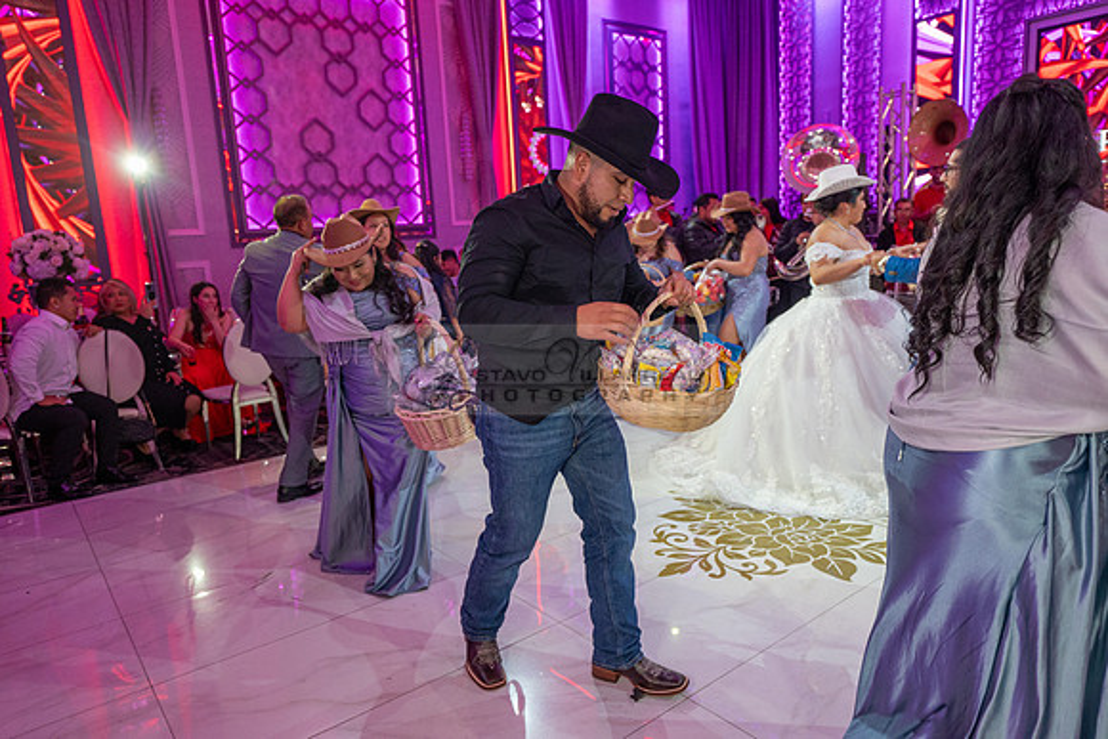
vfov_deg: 53.2
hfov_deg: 73.7
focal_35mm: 24
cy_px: 370
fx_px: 739
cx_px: 554
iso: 1250
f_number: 2.8
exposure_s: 1/200
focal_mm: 24
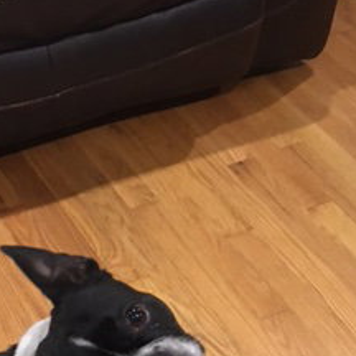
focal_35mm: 76
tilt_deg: -54.4
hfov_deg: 22.2
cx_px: 33
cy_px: 480
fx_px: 884
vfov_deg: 20.5
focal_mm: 4.15
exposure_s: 1/15
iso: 400
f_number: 2.2
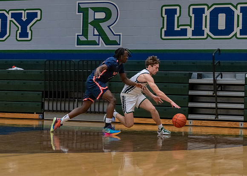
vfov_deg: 12.6
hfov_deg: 17.5
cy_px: 79
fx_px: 801
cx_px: 132
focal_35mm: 114
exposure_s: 1/1000
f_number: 2.8
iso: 3200
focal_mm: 78
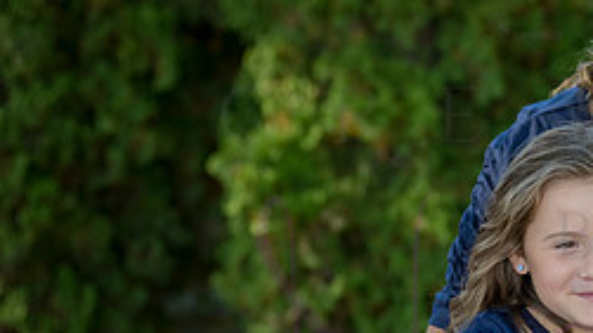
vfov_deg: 4.8
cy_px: 230
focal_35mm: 254
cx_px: 654
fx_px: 3993
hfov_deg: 8.4
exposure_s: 1/400
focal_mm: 105
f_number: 4
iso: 400
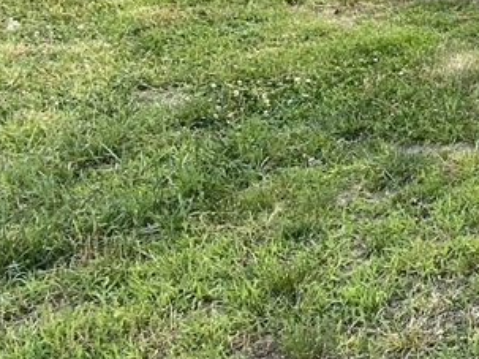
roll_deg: -3.6
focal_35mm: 88
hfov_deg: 18.8
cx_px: 778
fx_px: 1217
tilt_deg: -7.5
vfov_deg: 15.4
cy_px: -190
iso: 40
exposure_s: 1/122
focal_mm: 4.25
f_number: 1.8
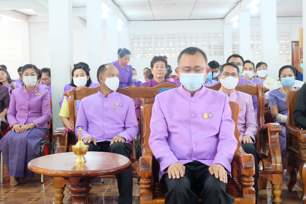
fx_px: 484
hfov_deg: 35.1
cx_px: 155
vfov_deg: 23.8
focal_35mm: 57
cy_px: 103
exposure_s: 1/34
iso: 6400
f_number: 5.3
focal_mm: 37.1
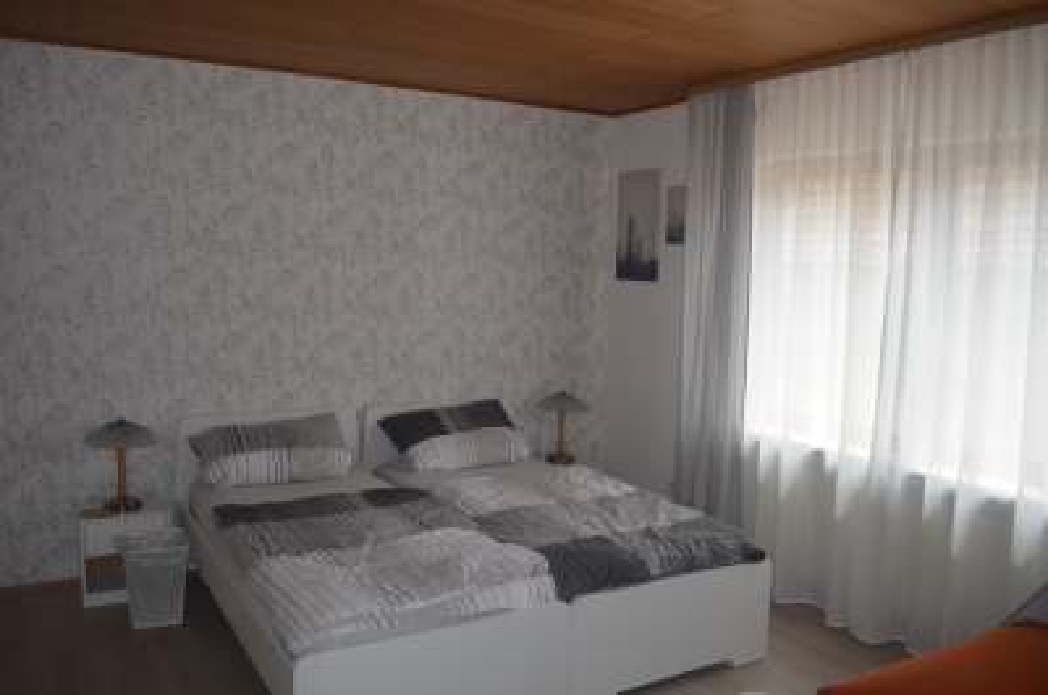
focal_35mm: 30
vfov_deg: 43.4
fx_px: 872
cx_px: 524
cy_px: 348
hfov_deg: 62.0
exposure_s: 1/200
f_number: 3.8
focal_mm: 20
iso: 160
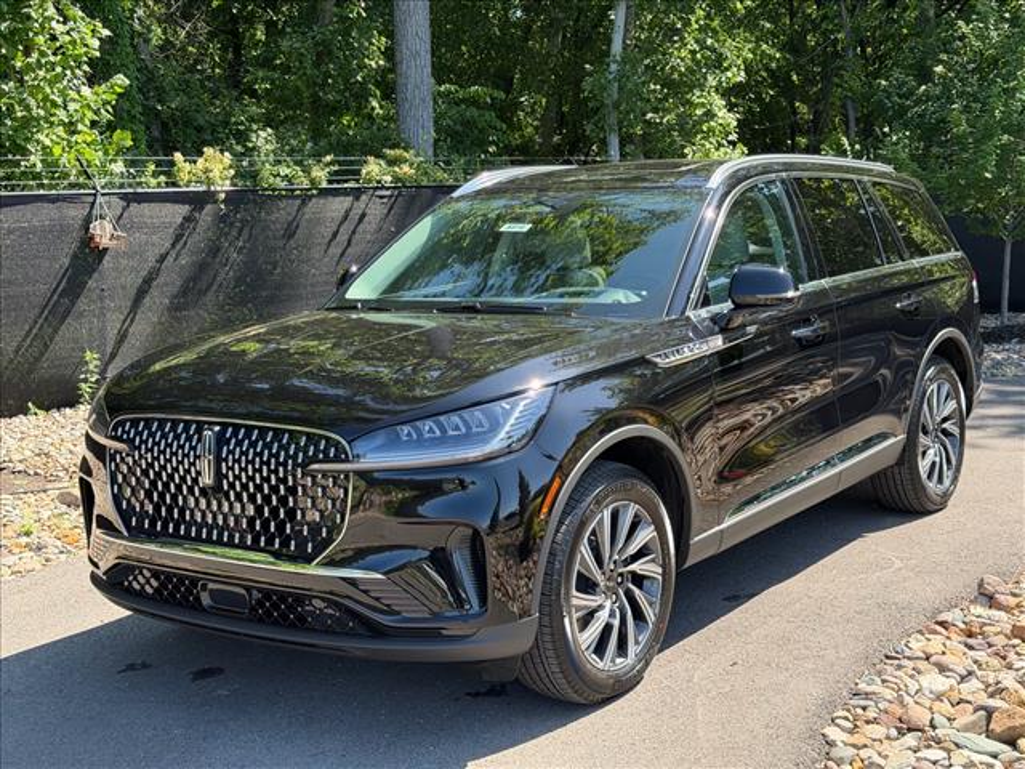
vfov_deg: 30.3
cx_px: 512
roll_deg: -0.1
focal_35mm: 48
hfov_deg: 39.7
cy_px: 384
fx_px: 1421
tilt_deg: -6.9
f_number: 1.78
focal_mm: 6.76
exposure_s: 1/1013
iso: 100
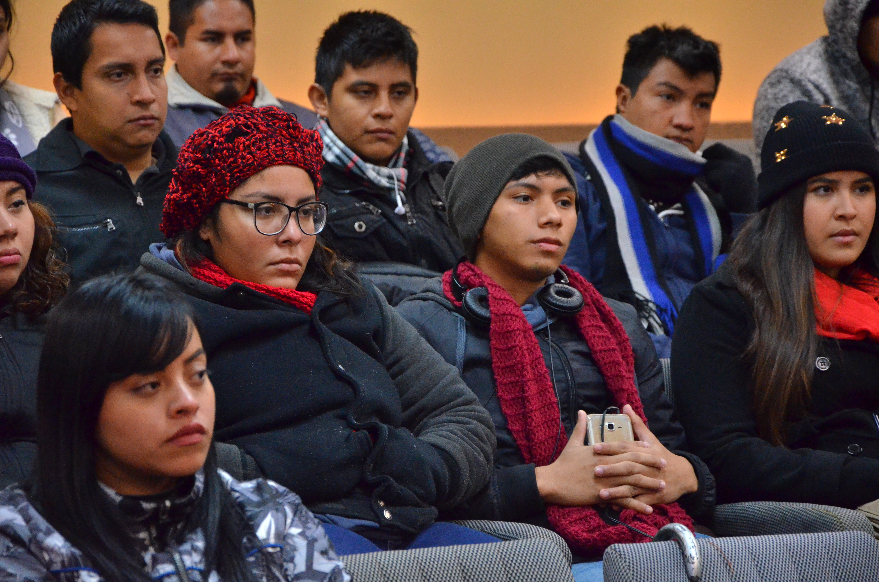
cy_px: 291
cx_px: 440
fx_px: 3838
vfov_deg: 8.7
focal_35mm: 158
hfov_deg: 13.1
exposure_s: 1/100
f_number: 5.6
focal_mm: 105
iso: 3200
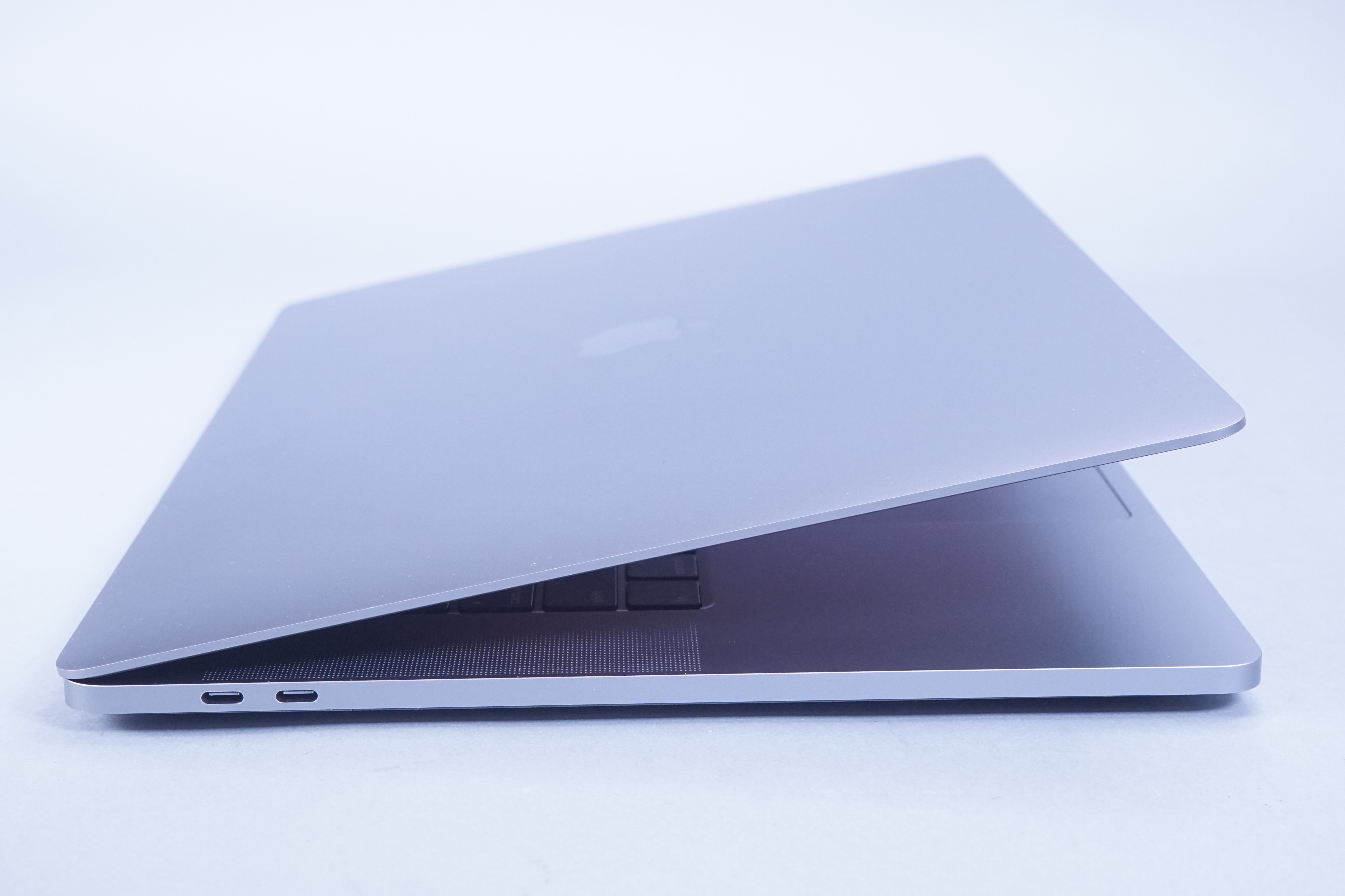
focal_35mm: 60
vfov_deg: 22.6
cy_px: 448
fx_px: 2241
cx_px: 672
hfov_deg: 33.4
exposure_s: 1/160
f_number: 8
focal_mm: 40
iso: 1600
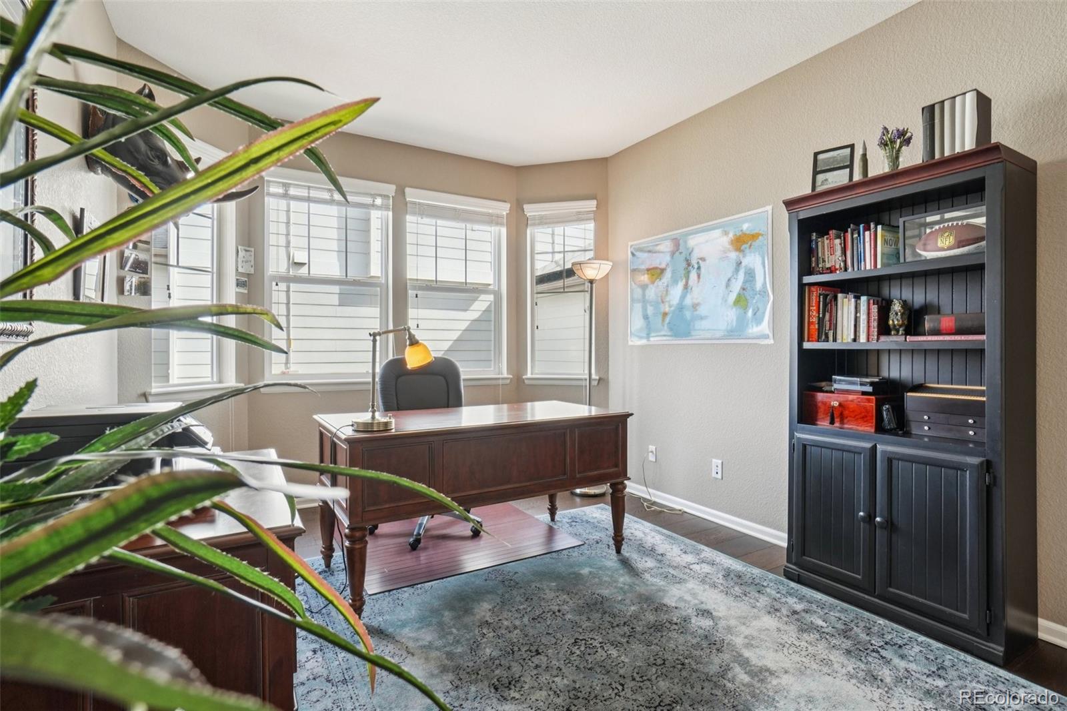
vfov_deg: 72.0
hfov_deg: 95.0
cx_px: 534
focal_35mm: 16
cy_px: 356
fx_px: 489
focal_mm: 11
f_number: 8
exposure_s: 1/50
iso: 400
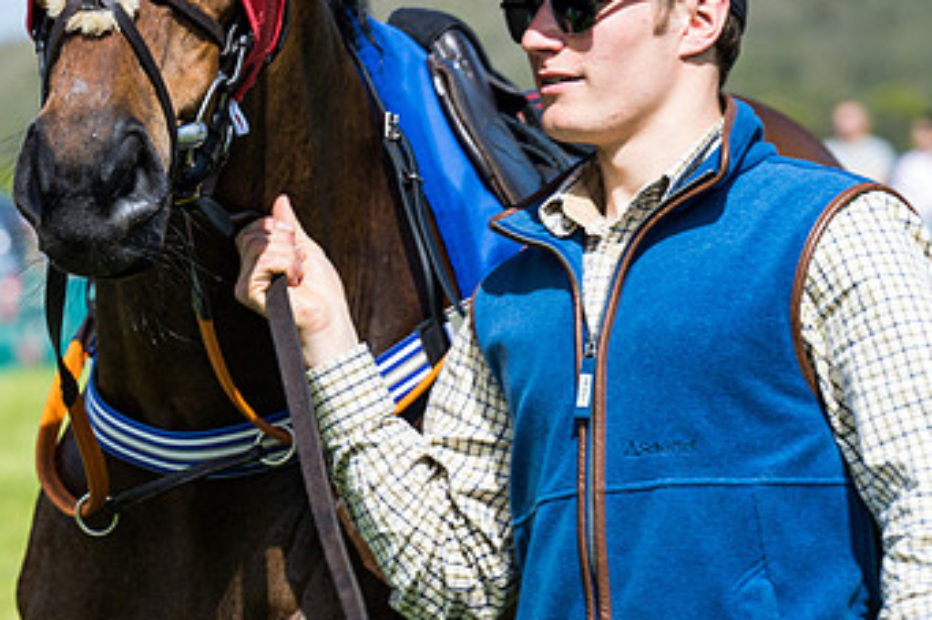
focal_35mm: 293
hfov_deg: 7.0
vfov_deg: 4.7
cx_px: 219
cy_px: 101
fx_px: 7581
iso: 50
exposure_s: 1/320
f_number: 5.6
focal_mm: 135
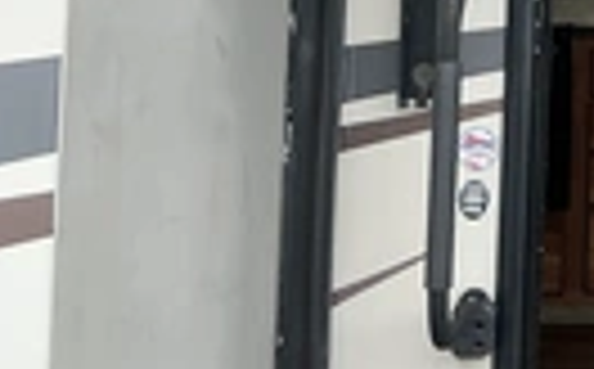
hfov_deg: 20.4
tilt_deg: +3.0
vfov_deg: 14.2
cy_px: -27
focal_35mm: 90
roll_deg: +0.2
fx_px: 1454
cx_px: 842
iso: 25
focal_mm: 3
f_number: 1.8
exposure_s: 1/380
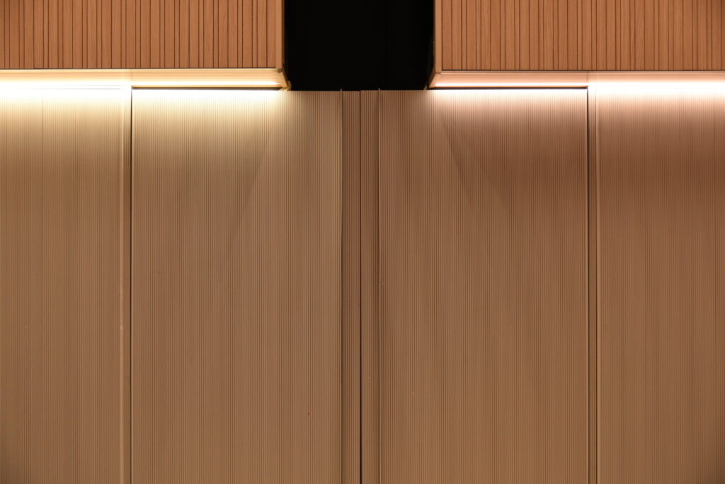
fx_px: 886
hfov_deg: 44.5
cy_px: 242
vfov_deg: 30.5
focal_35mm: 44
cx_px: 362
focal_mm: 44
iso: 400
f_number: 4
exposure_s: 1/50
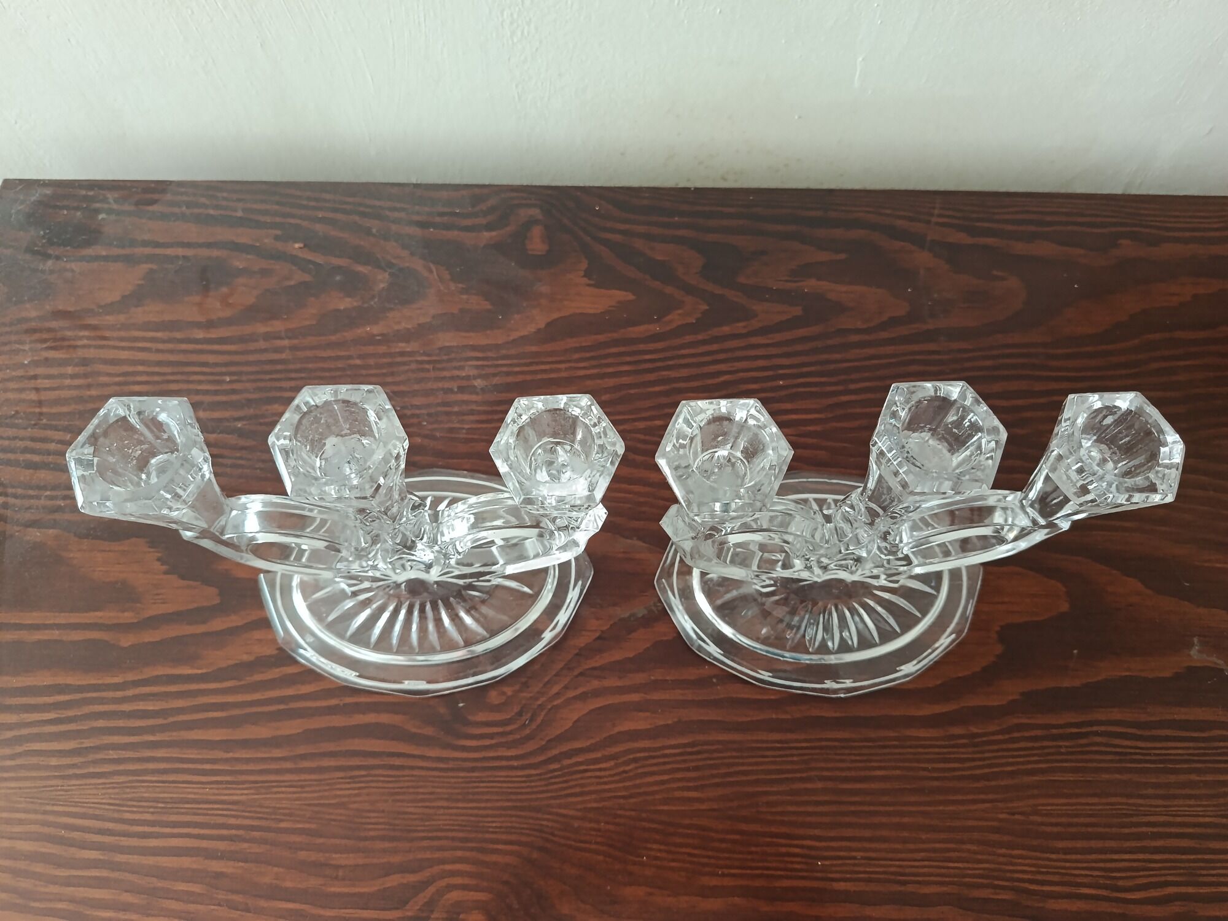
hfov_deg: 71.6
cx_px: 614
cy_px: 460
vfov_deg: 56.8
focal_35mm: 24
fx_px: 851
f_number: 1.7
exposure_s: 1/50
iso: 800
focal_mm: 5.24
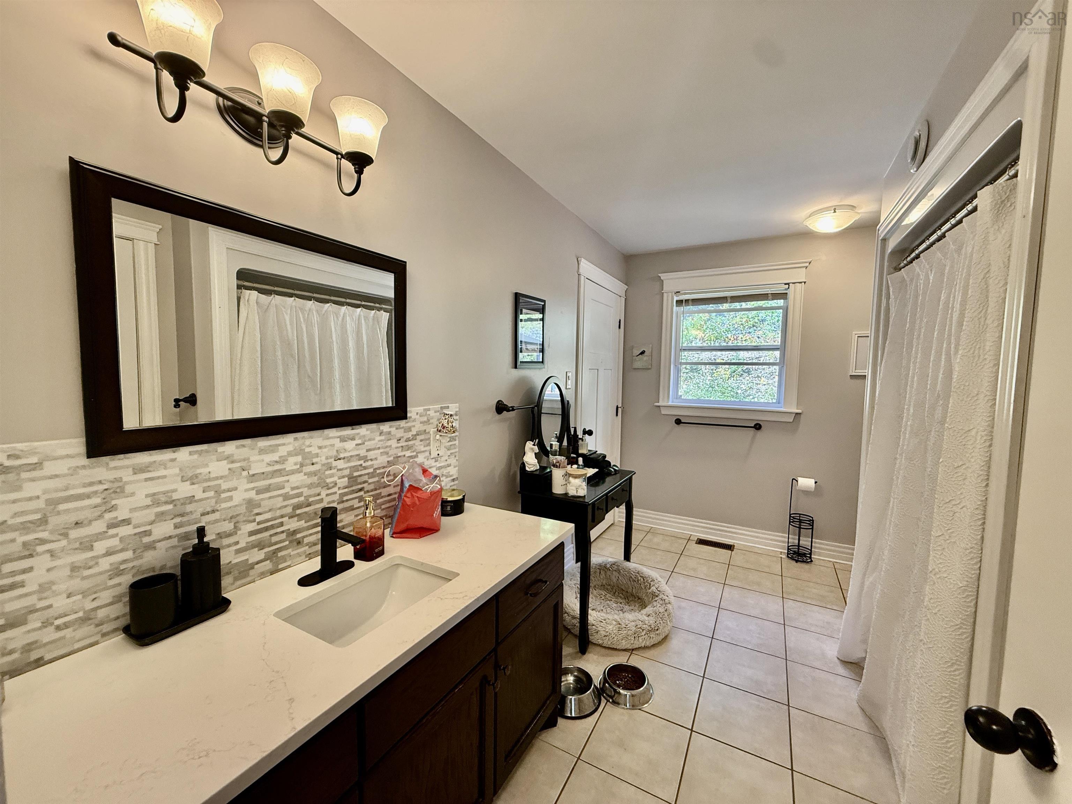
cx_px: 536
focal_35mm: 14
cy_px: 402
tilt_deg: -3.5
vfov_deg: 85.7
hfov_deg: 102.1
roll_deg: -1.7
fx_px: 434
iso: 250
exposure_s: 1/120
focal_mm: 2.22
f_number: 2.2
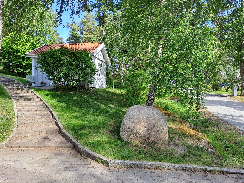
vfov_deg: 54.9
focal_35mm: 25
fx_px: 176
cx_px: 122
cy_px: 92
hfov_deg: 69.4
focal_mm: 4.65
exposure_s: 1/403
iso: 32
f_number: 1.8
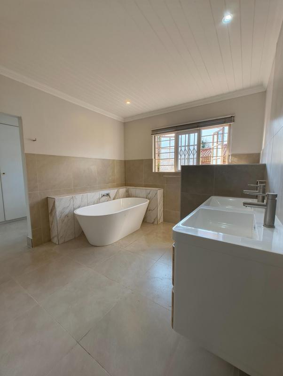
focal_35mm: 14
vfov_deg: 102.0
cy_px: 188
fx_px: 152
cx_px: 142
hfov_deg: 85.8
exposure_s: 1/50
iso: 600
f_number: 2.2
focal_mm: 2.15
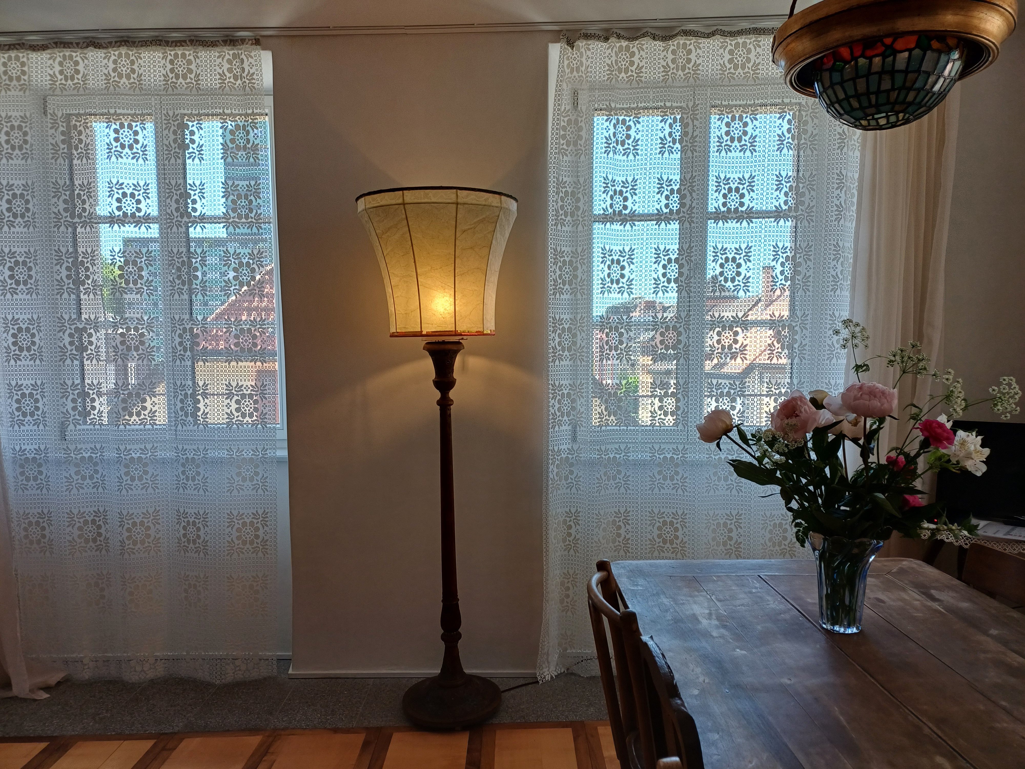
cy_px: 384
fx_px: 740
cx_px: 512
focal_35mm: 25
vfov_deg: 54.9
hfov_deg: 69.4
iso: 50
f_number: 1.8
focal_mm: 4.65
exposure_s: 1/100
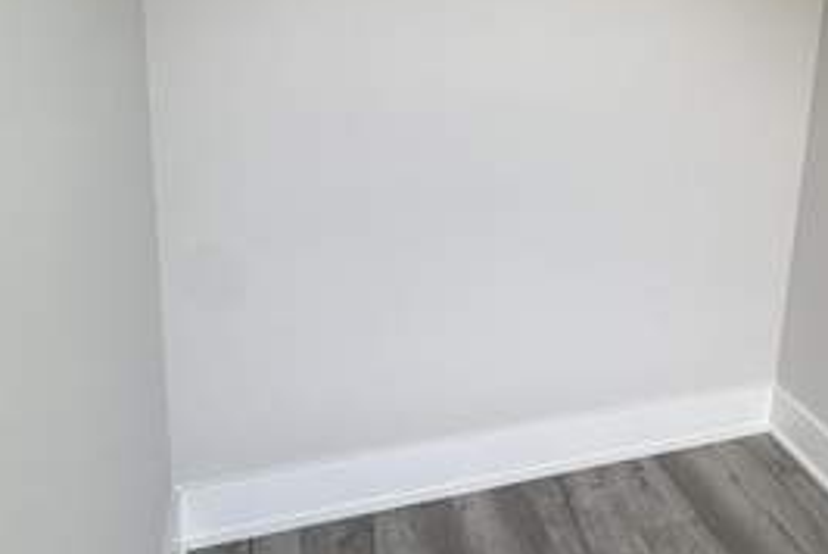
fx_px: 806
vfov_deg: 36.7
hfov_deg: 53.0
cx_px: 570
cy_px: 112
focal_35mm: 35
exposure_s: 1/99
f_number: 2.2
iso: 50
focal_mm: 2.22
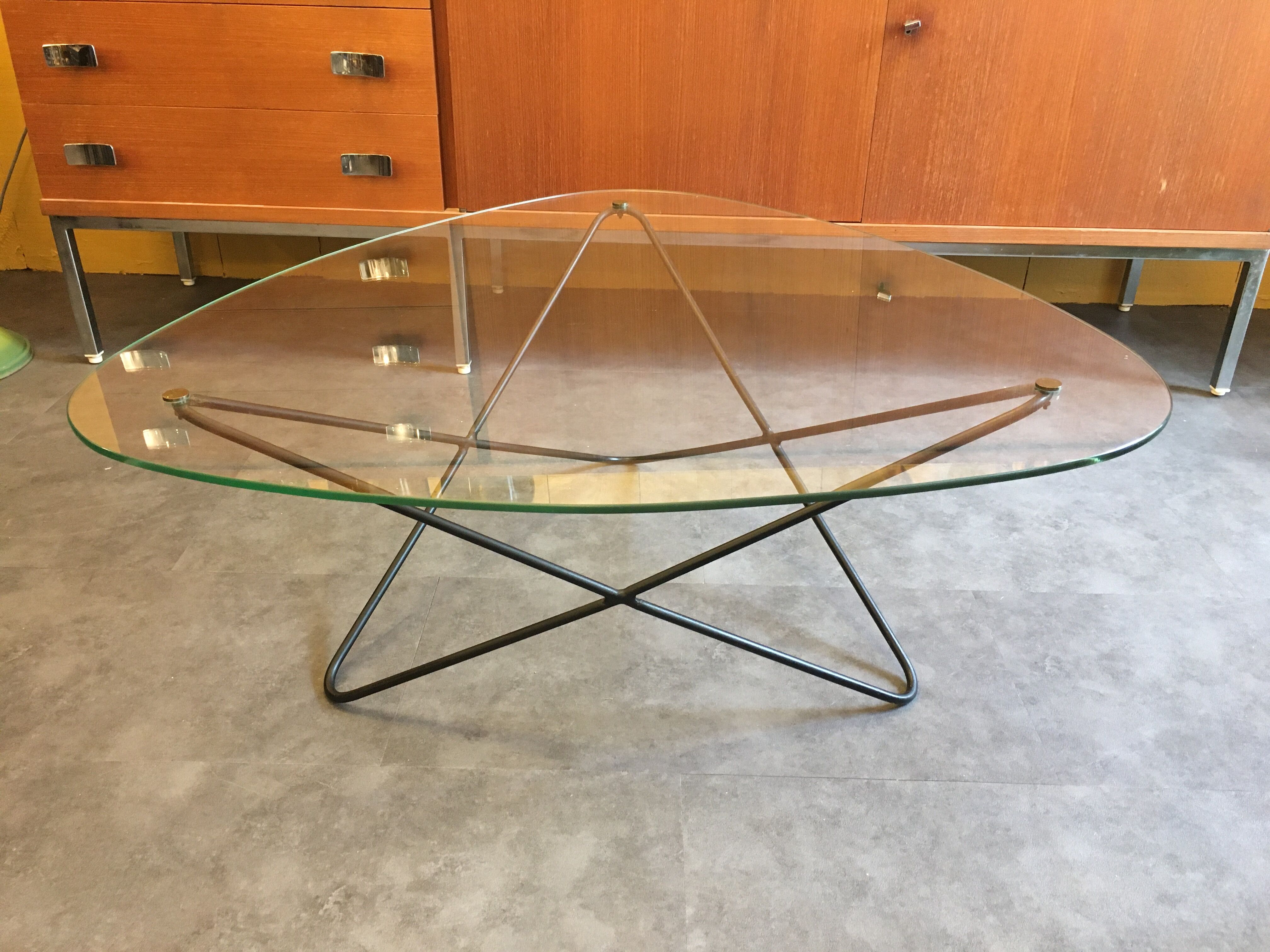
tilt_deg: -28.0
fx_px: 1064
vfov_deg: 48.2
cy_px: 476
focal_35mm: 29
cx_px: 635
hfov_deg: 61.7
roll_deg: -1.0
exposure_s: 1/33
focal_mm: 4.15
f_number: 2.2
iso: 200
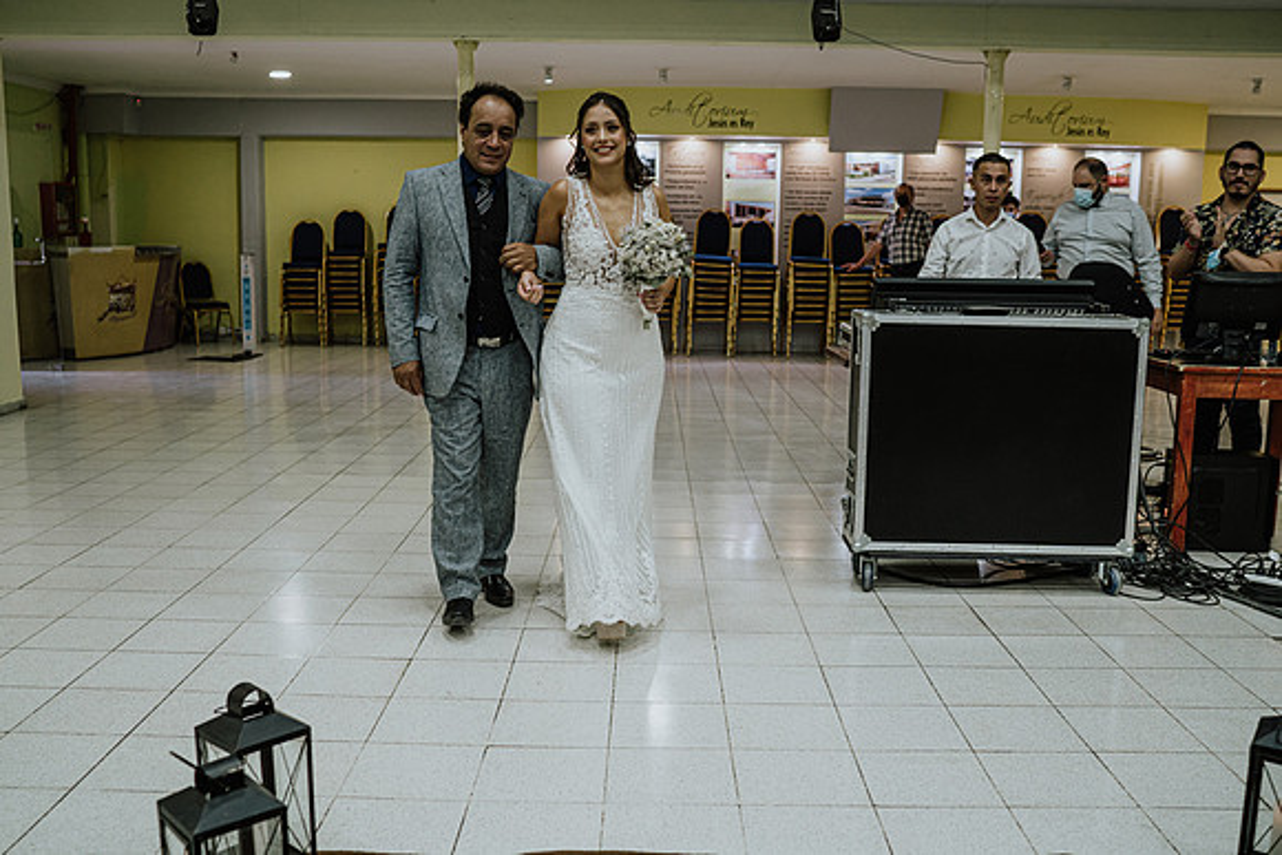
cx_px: 641
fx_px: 1247
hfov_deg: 54.4
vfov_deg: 37.9
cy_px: 428
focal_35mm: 35
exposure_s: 1/125
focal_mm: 35
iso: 1250
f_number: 2.8
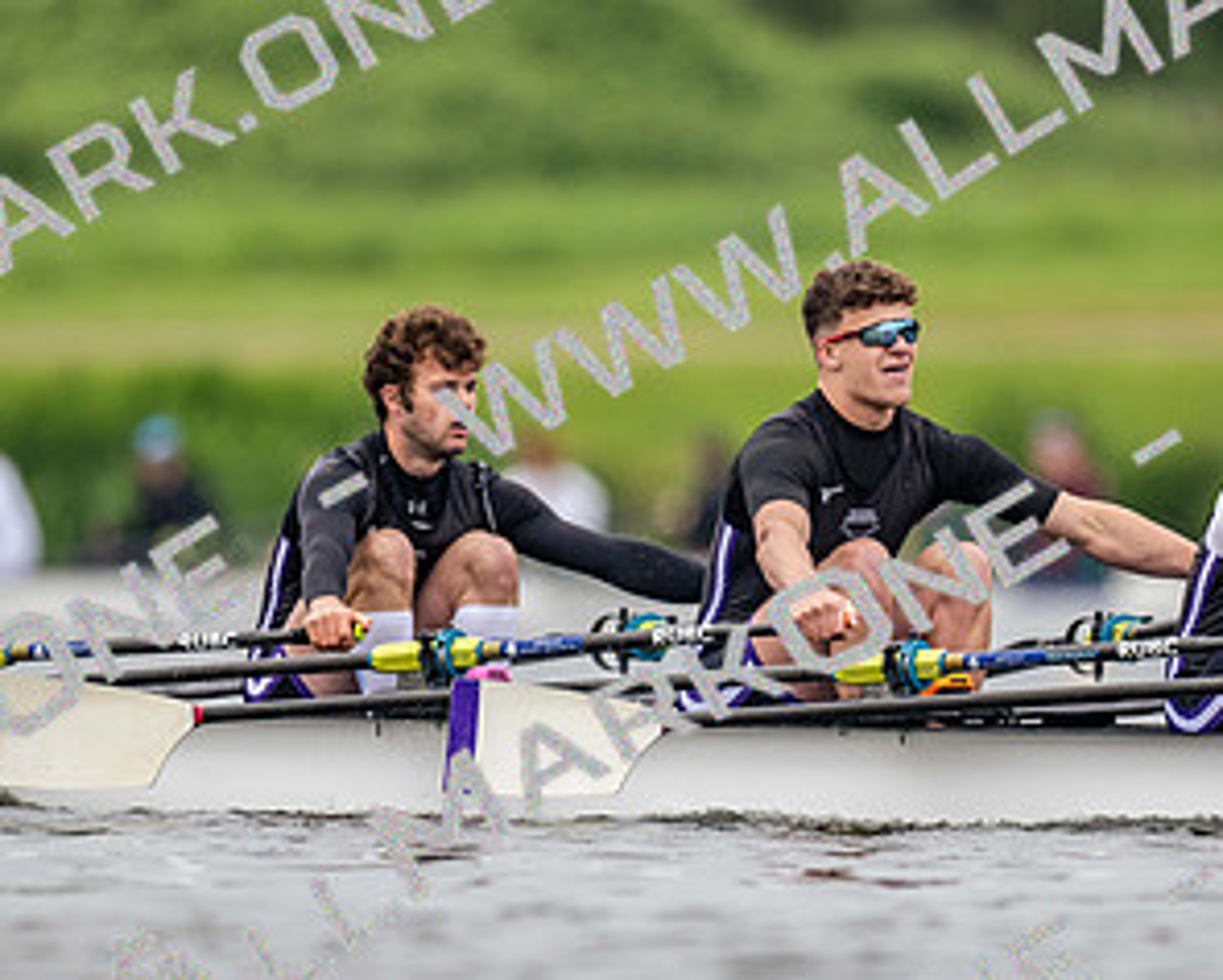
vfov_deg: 1.4
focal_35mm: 1103
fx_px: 39937
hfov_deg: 1.8
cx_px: 946
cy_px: 469
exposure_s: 1/2000
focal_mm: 600
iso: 720
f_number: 4
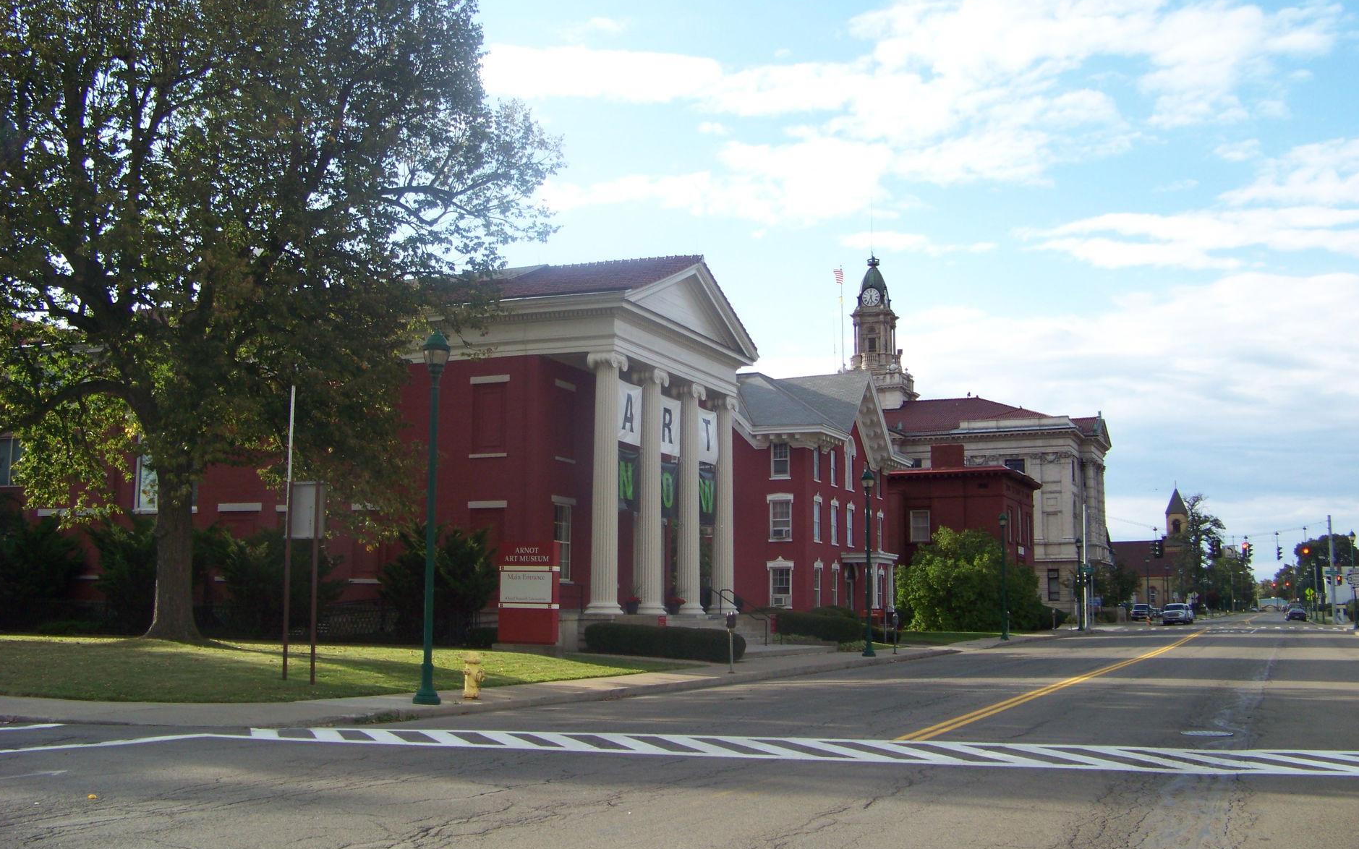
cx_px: 678
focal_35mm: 39
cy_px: 343
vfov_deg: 32.7
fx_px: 1444
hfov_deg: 50.4
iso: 69
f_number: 2.8
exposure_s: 1/500
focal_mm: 5.85
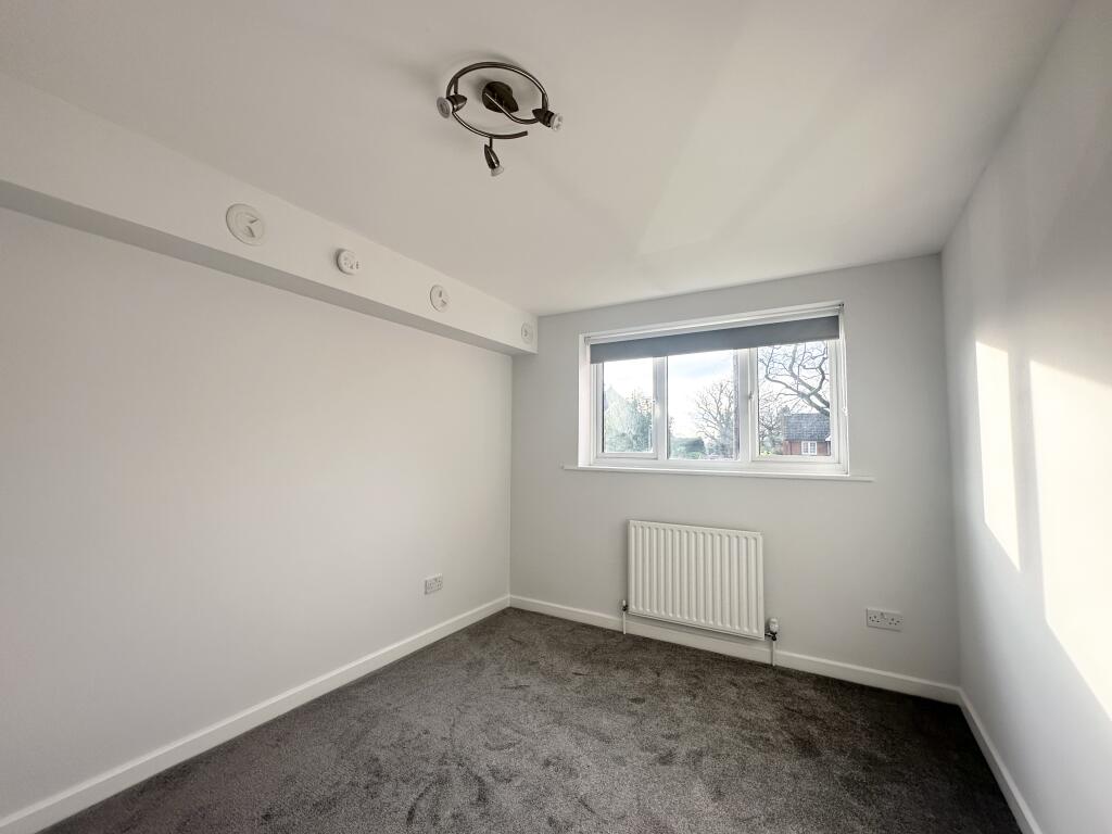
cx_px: 556
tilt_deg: +3.8
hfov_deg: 102.1
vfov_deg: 85.7
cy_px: 417
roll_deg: +1.3
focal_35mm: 14
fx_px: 450
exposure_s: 1/144
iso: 40
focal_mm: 2.22
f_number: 2.2
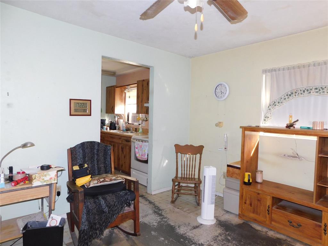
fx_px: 218
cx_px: 164
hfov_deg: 73.9
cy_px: 123
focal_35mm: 23
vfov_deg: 58.9
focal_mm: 4
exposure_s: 1/30
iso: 200
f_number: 3
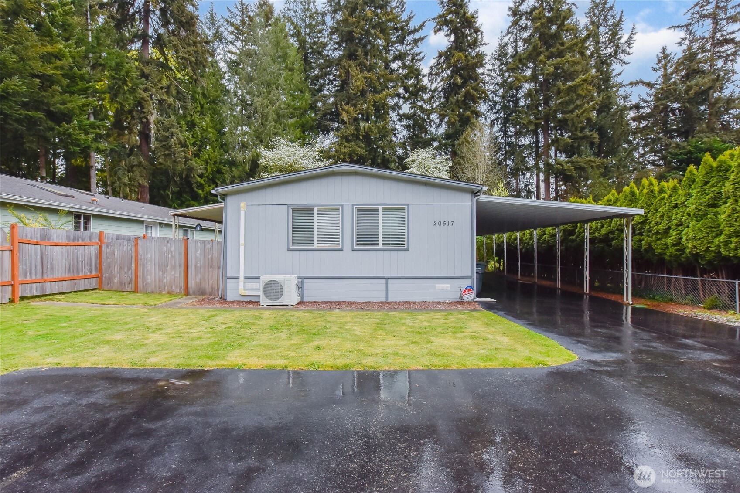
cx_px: 370
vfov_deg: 77.3
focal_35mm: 15
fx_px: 308
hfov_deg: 100.4
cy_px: 246
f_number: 8
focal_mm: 10
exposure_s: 1/500
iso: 720
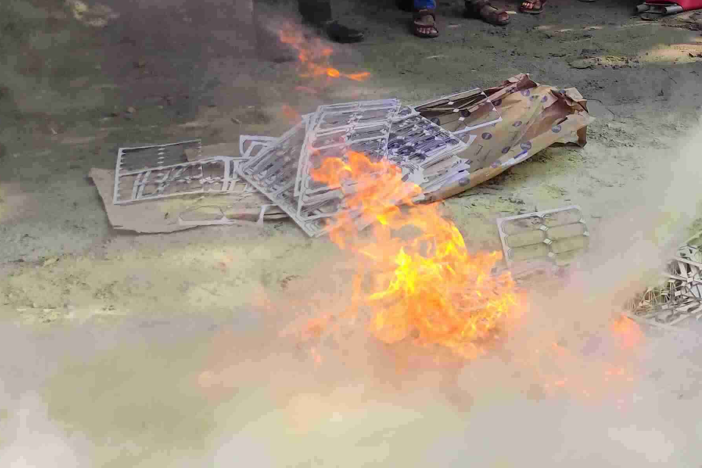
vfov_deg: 20.3
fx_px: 1307
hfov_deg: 27.8
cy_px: 240
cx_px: 749
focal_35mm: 67
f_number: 1.89
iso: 100
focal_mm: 5.43
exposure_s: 1/725
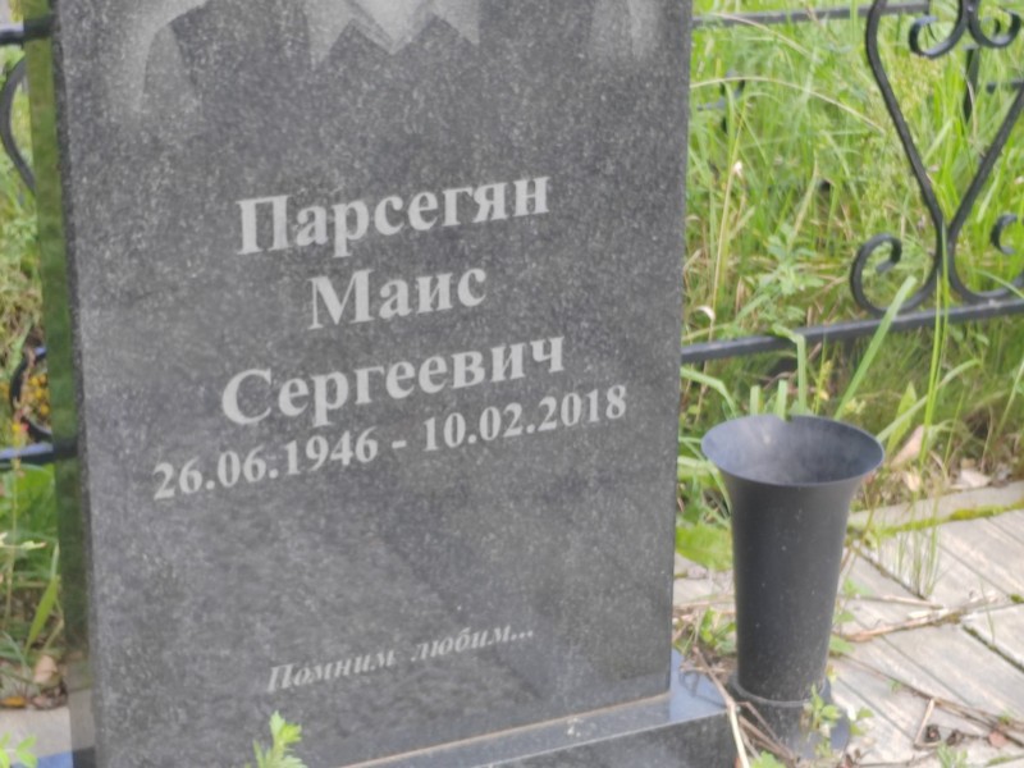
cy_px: 384
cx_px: 512
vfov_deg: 16.4
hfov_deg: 21.8
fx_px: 2662
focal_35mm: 90
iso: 100
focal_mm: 5.52
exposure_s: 1/120
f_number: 1.9
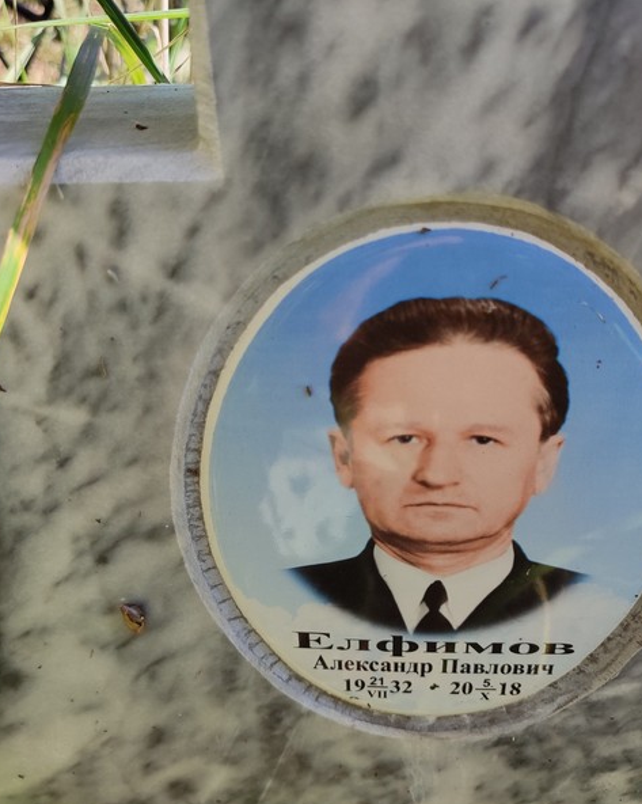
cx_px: 314
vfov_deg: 54.2
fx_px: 784
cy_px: 405
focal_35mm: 33
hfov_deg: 44.5
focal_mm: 6.04
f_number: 1.9
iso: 50
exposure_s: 1/345
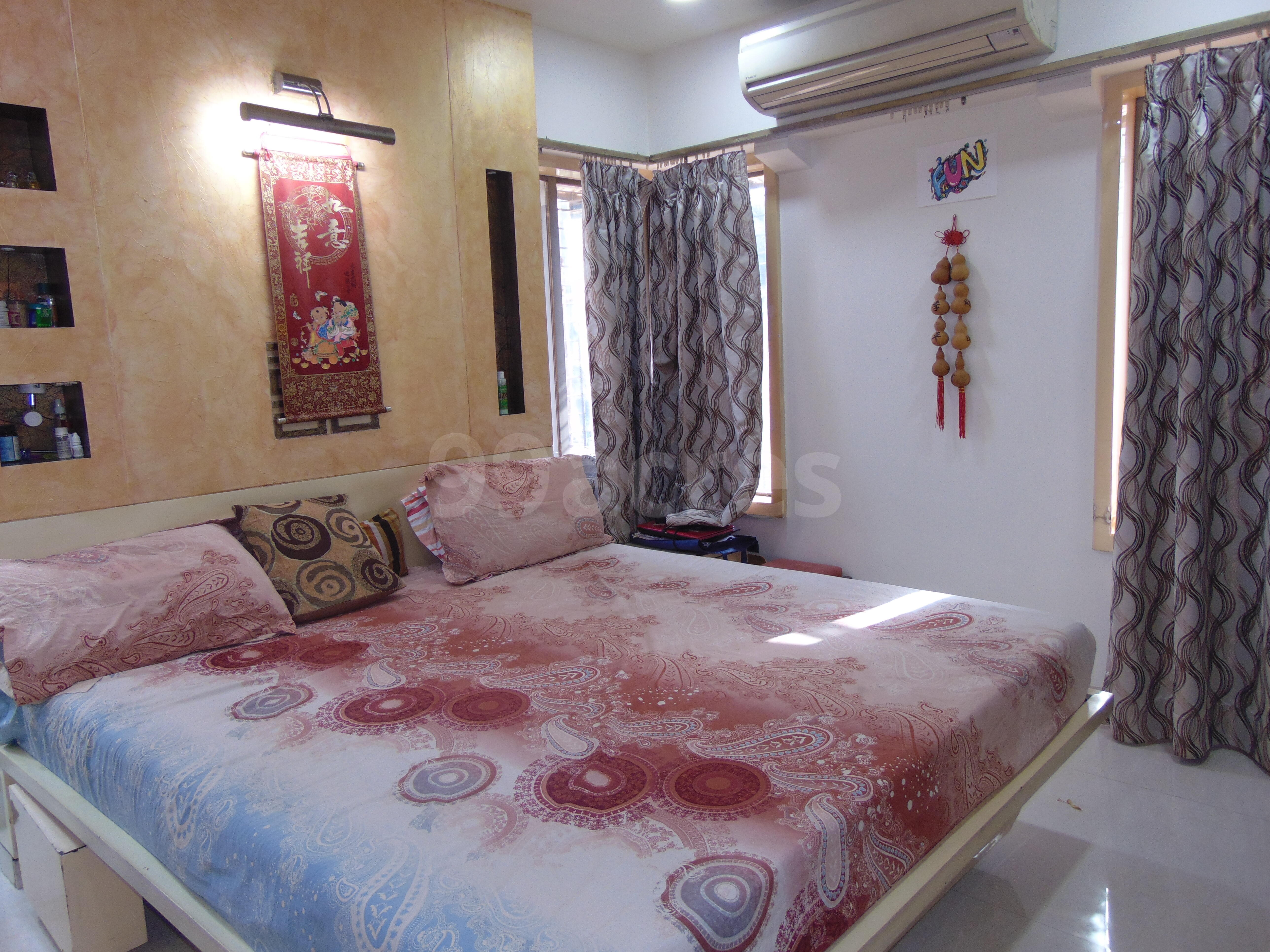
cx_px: 635
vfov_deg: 54.9
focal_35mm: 25
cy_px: 476
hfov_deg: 69.4
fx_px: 917
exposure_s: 1/30
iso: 100
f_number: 3
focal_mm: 4.5
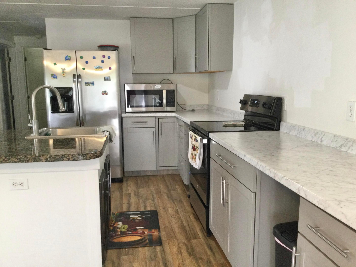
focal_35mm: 31
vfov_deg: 45.4
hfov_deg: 58.4
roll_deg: -1.8
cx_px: 178
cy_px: 134
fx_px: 319
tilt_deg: -7.3
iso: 100
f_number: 2.4
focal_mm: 3.3
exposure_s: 1/30
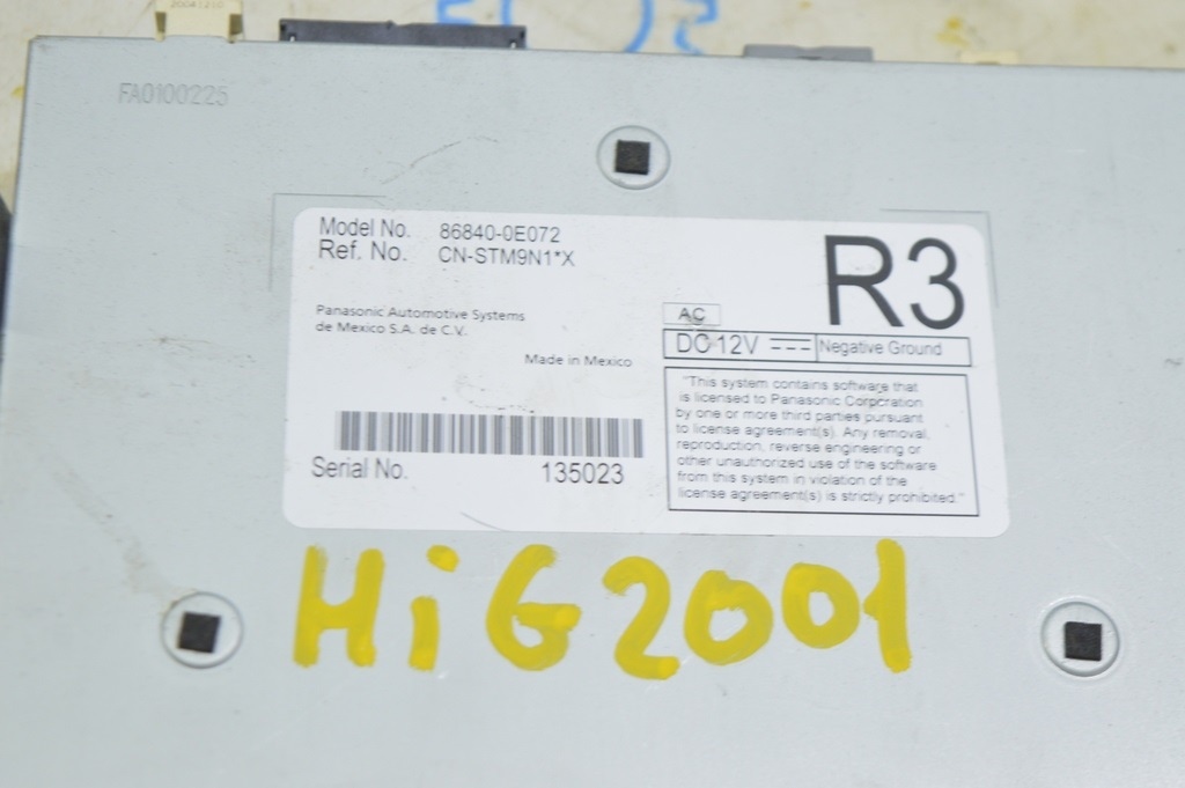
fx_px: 2713
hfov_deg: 24.6
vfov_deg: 16.5
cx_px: 592
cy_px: 394
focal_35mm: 82
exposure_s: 1/20
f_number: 5.6
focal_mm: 55
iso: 400
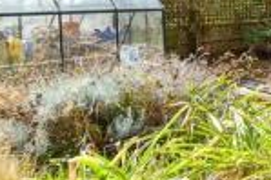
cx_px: 420
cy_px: 12
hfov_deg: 26.9
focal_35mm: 48
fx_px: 361
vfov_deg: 26.9
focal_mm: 10
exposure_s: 1/320
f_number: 6.3
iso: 160
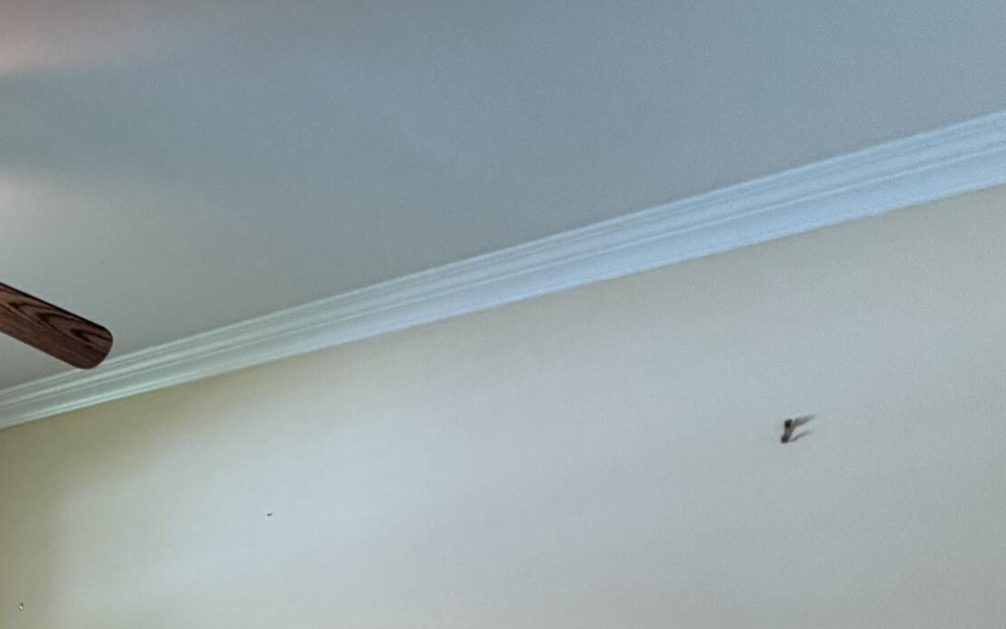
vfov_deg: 25.0
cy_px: 929
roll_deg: -0.4
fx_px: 1097
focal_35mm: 40
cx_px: -234
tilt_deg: -14.5
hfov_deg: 36.5
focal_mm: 2.22
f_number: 2.2
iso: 250
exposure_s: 1/60
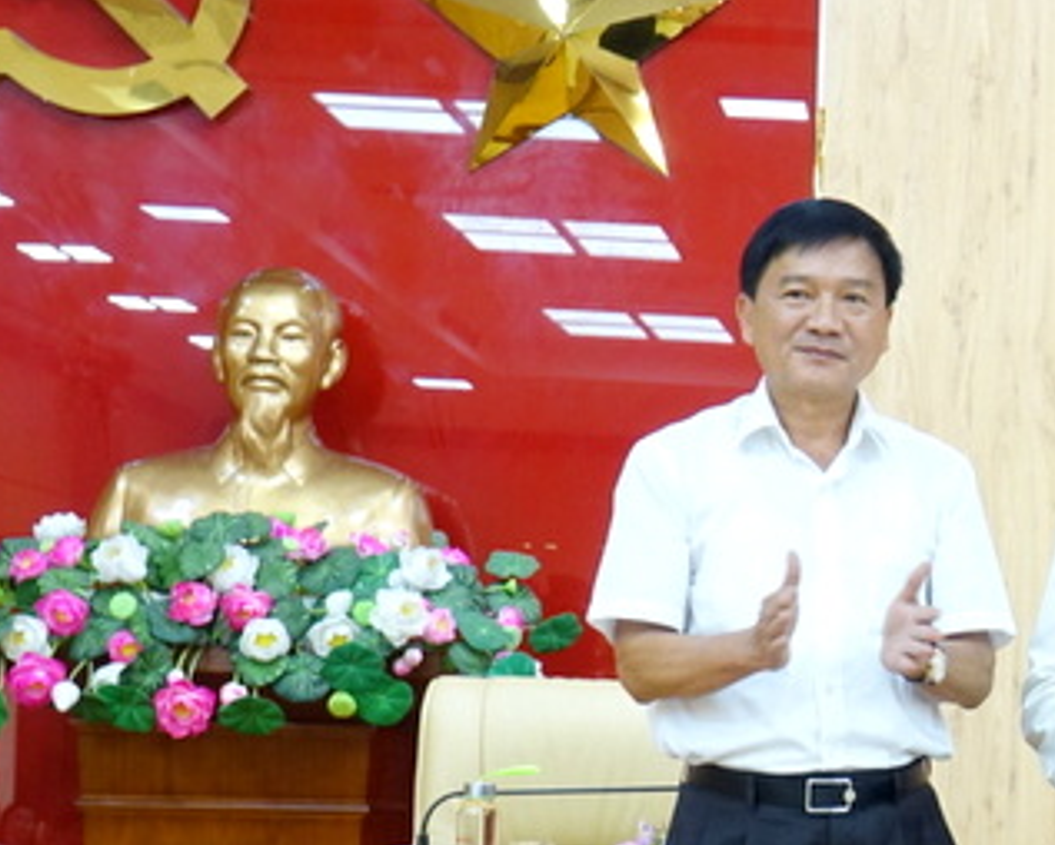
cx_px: 1394
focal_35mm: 96
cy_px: 762
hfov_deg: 18.5
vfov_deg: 15.8
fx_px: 2999
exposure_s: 1/40
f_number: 3.2
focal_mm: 13.31
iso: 400
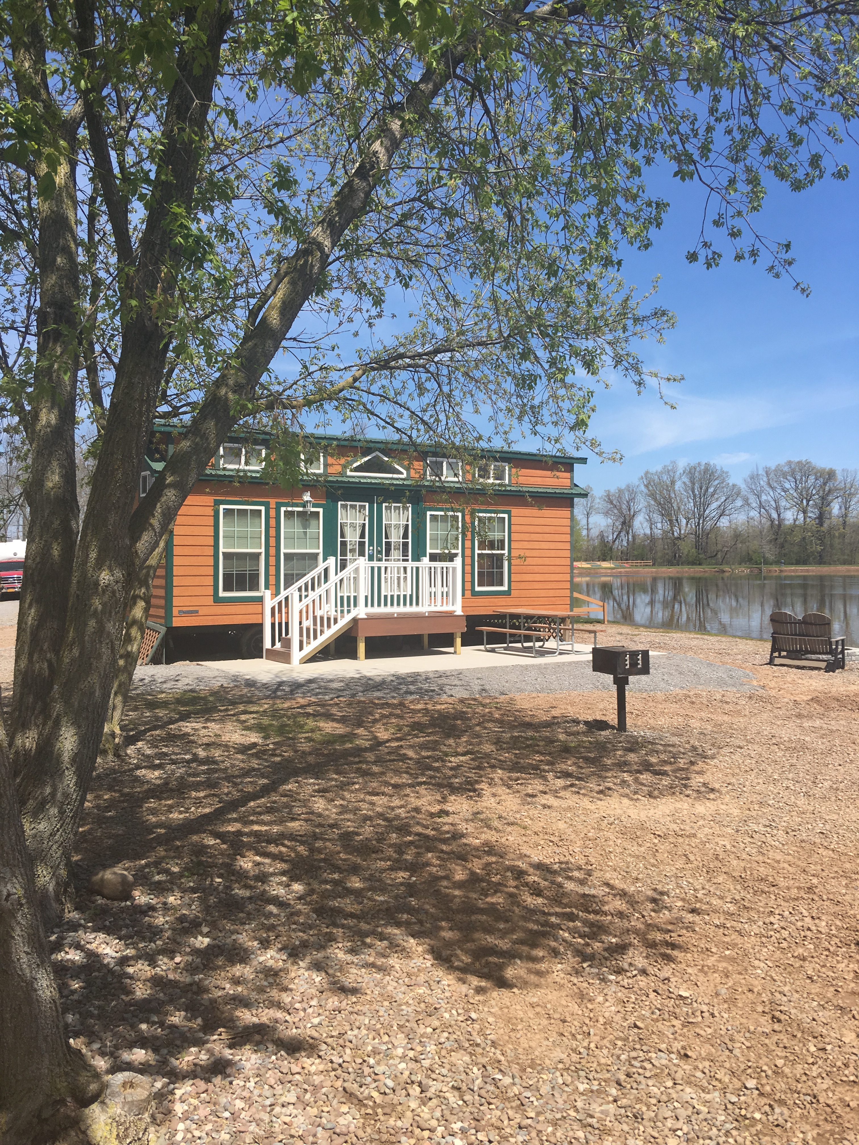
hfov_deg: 48.2
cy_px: 572
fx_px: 960
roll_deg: -1.1
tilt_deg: +1.2
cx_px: 430
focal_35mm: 29
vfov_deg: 61.7
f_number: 2.2
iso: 25
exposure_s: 1/1451
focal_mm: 4.15
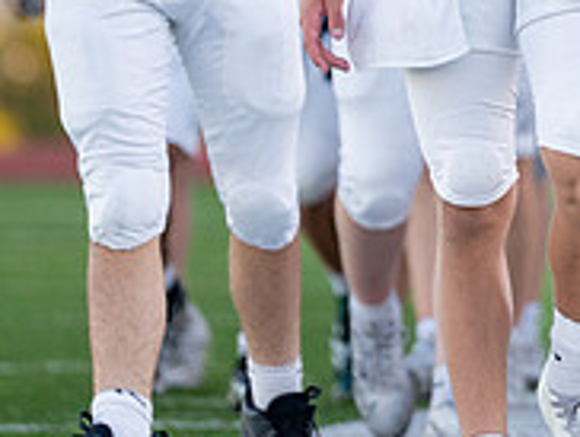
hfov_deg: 2.5
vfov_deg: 1.9
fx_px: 13254
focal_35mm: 790
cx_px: 542
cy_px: -208
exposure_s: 1/800
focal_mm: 200
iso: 400
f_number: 2.8
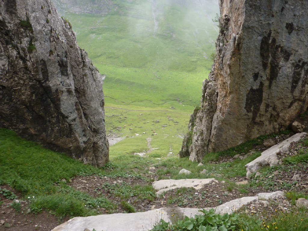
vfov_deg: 46.8
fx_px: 267
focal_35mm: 30
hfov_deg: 60.0
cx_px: 154
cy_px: 116
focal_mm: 5
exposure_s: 1/125
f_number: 4
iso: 80
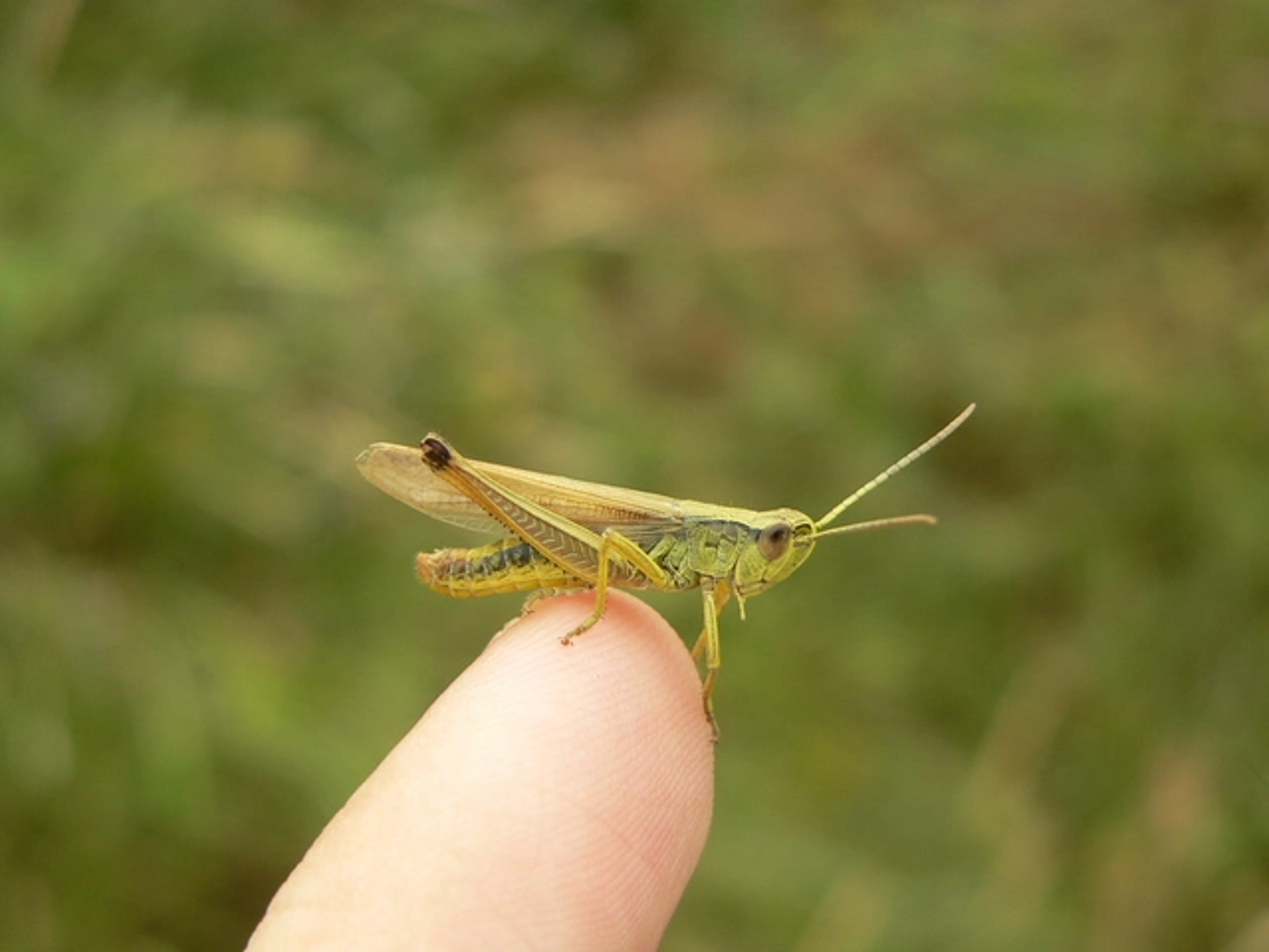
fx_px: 2823
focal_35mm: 77
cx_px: 634
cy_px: 476
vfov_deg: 19.1
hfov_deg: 25.3
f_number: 3.7
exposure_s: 1/160
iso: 80
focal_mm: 12.8
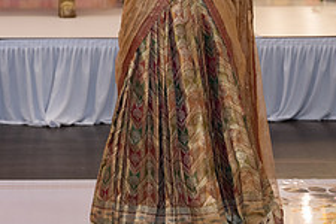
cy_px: 26
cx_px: 3
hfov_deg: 11.0
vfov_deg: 7.4
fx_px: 1727
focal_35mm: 185
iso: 1000
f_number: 3.5
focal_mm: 70
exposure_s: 1/160
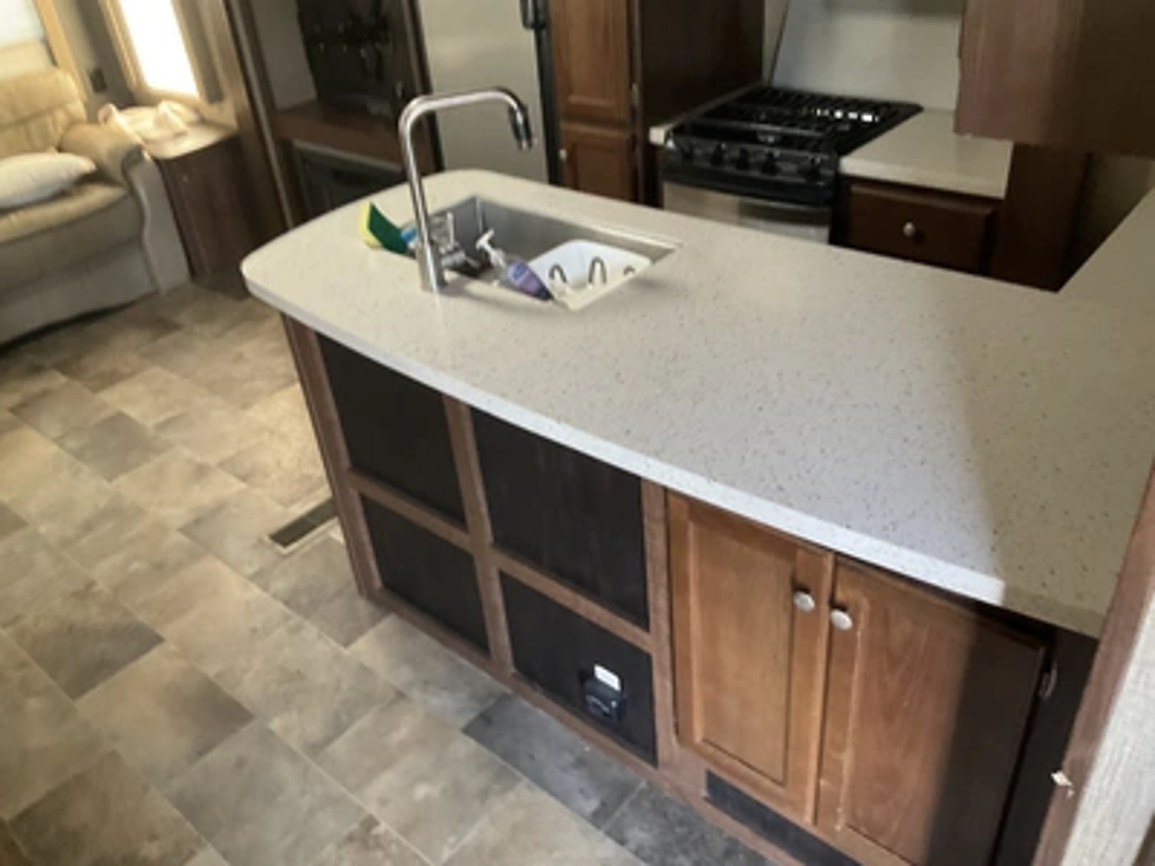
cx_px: 578
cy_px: 433
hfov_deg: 61.7
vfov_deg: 48.2
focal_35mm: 29
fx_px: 968
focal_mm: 3
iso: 320
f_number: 1.8
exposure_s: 1/47
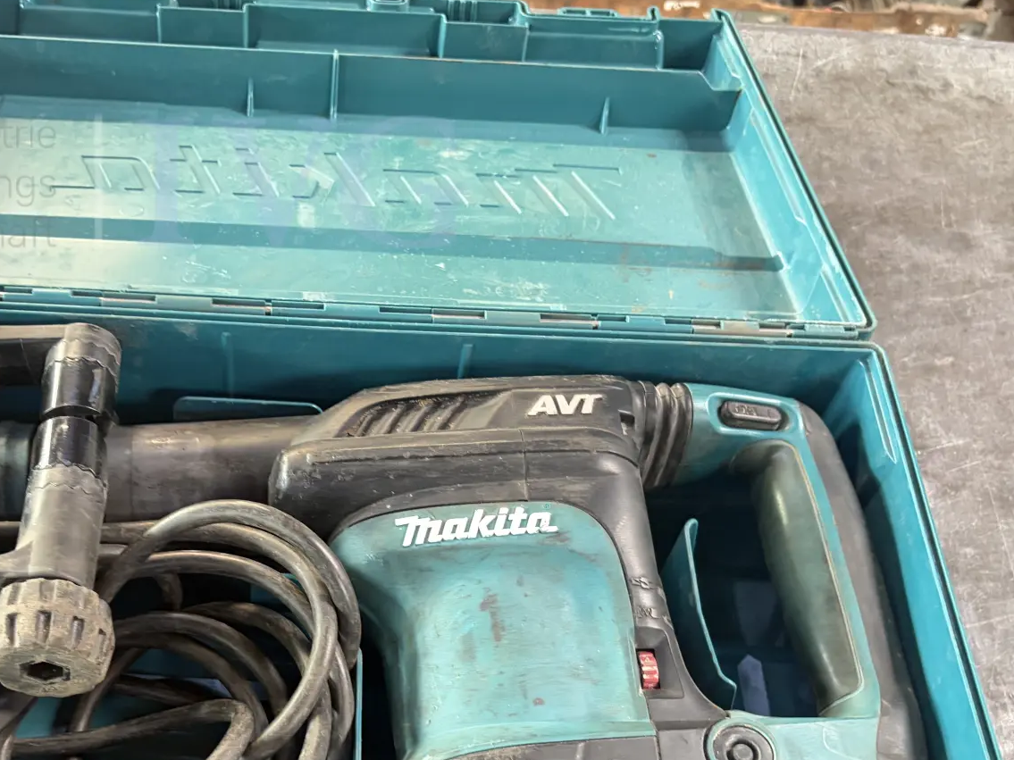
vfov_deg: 31.8
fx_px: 1289
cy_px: 630
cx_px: 339
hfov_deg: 42.4
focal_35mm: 44
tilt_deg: -54.6
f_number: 1.6
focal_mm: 5.96
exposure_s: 1/60
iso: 200
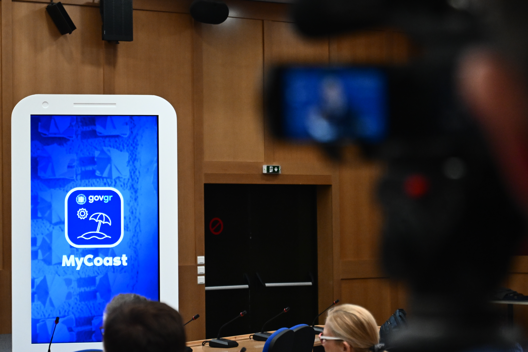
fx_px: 1540
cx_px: 264
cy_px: 176
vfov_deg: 13.0
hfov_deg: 19.5
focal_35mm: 105
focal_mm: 70
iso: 3200
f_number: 4
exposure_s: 1/400
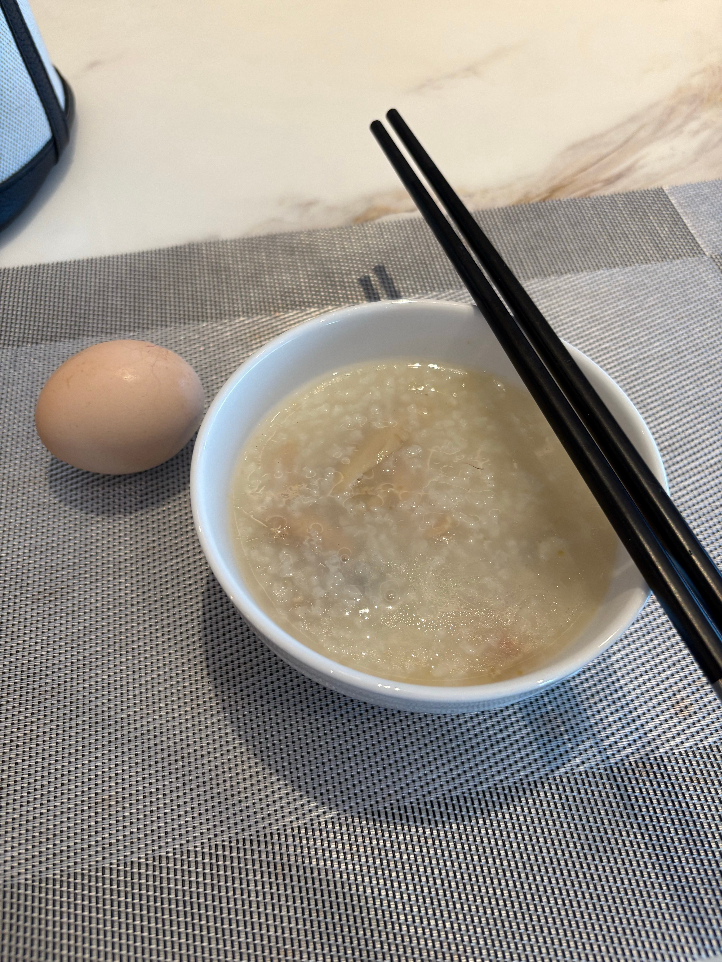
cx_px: 361
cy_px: 481
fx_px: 723
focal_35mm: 26
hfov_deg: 53.1
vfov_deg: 67.3
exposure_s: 1/50
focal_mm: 5.96
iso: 80
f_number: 1.6
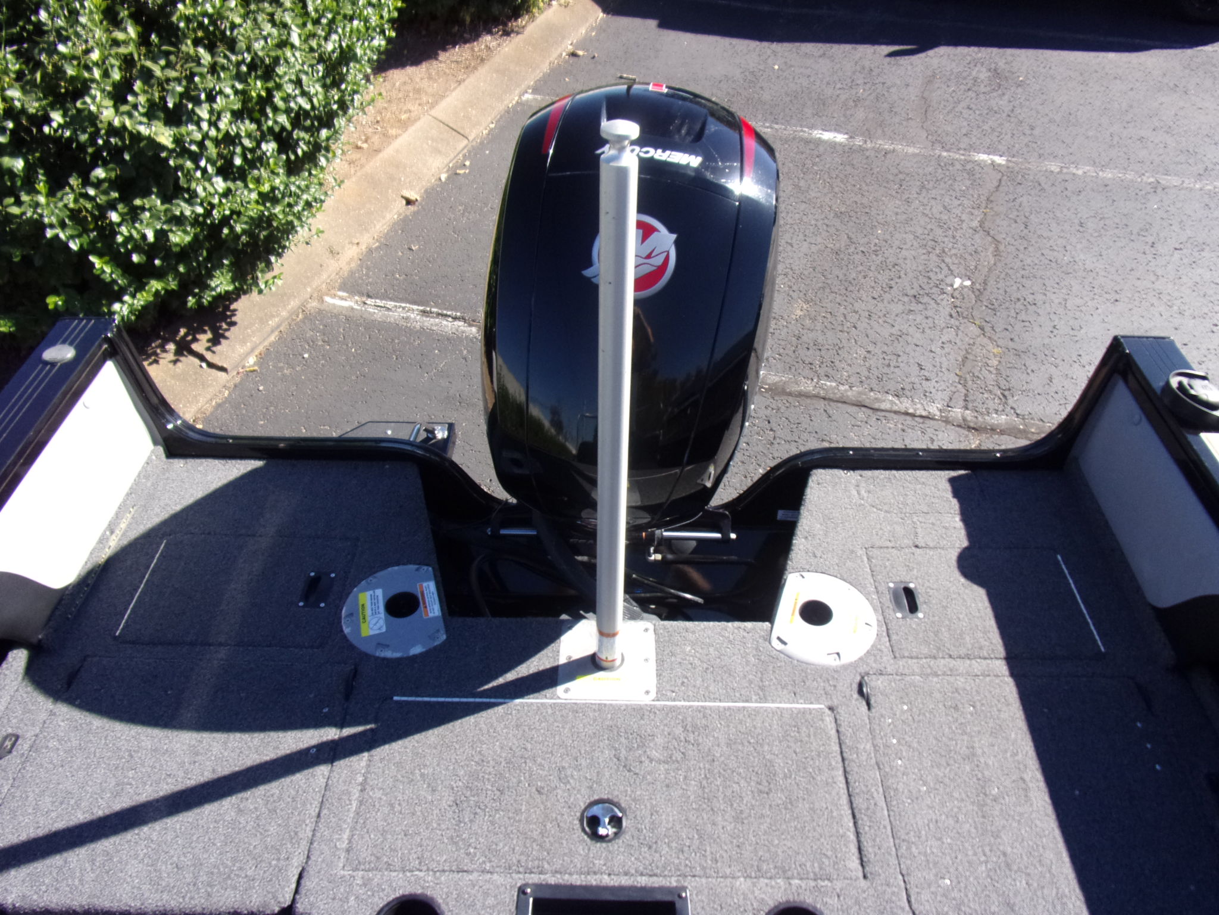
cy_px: 458
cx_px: 610
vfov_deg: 56.8
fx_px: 845
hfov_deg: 71.6
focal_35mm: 24
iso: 80
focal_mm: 4.3
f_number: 3.3
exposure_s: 1/400
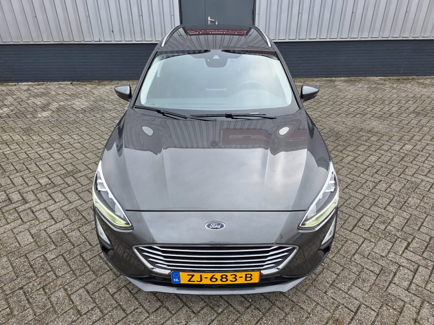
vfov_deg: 58.9
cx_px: 217
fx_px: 288
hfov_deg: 73.9
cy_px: 162
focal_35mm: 23
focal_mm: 6.3
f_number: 1.7
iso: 50
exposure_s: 1/180
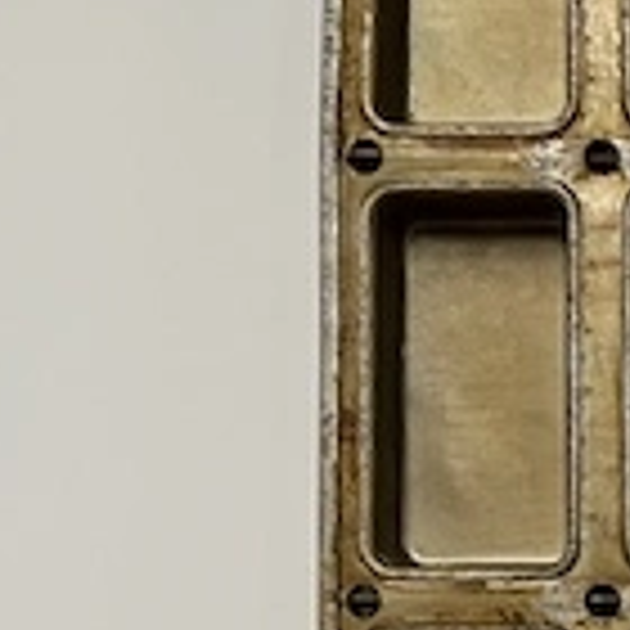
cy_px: 639
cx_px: 954
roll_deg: -0.8
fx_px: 2162
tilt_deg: -14.3
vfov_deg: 16.2
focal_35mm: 105
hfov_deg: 15.3
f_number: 1.5
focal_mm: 5.7
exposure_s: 1/60
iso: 160
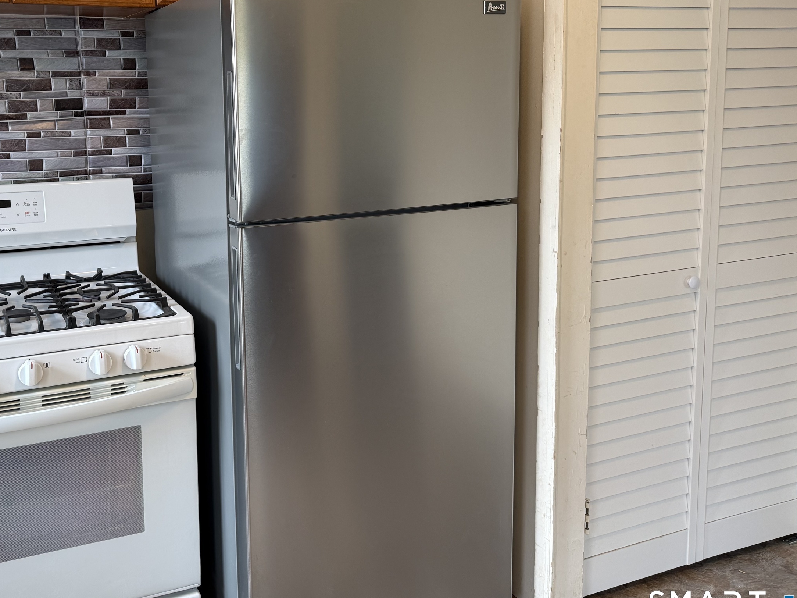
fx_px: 783
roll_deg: +1.3
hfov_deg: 52.7
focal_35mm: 34
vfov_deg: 41.2
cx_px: 252
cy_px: 197
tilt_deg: -7.2
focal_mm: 6.76
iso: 100
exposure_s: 1/120
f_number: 1.78
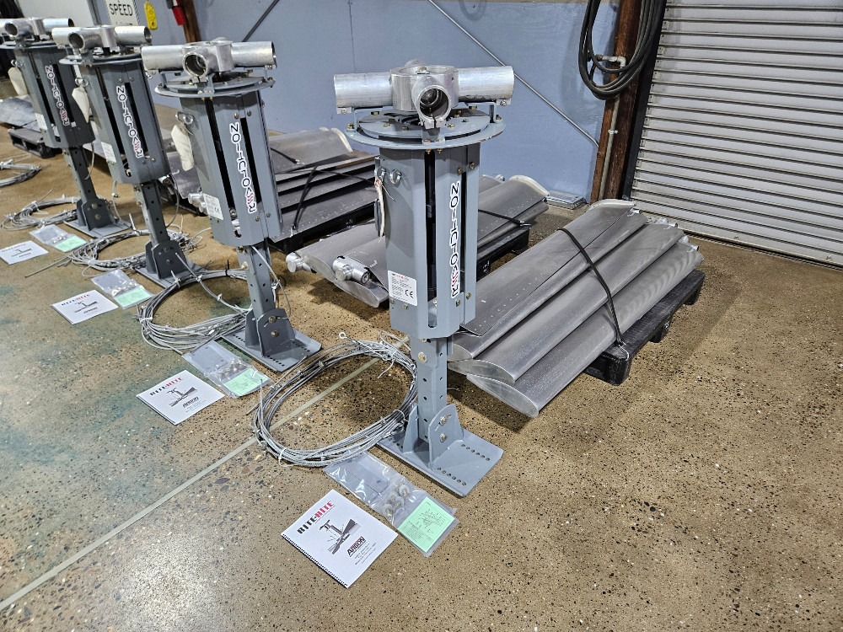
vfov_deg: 58.9
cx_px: 422
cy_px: 316
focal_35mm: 23
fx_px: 560
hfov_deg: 73.9
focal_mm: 5.4
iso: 250
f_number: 1.8
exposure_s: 1/120
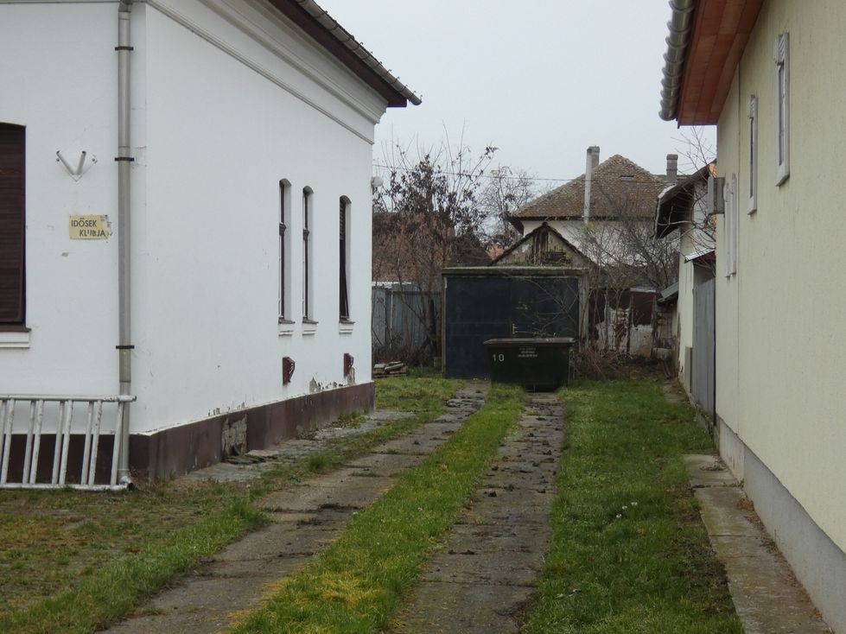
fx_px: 1808
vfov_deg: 19.9
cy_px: 317
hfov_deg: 26.3
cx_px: 423
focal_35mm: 74
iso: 200
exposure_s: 1/80
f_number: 4.4
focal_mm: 13.3
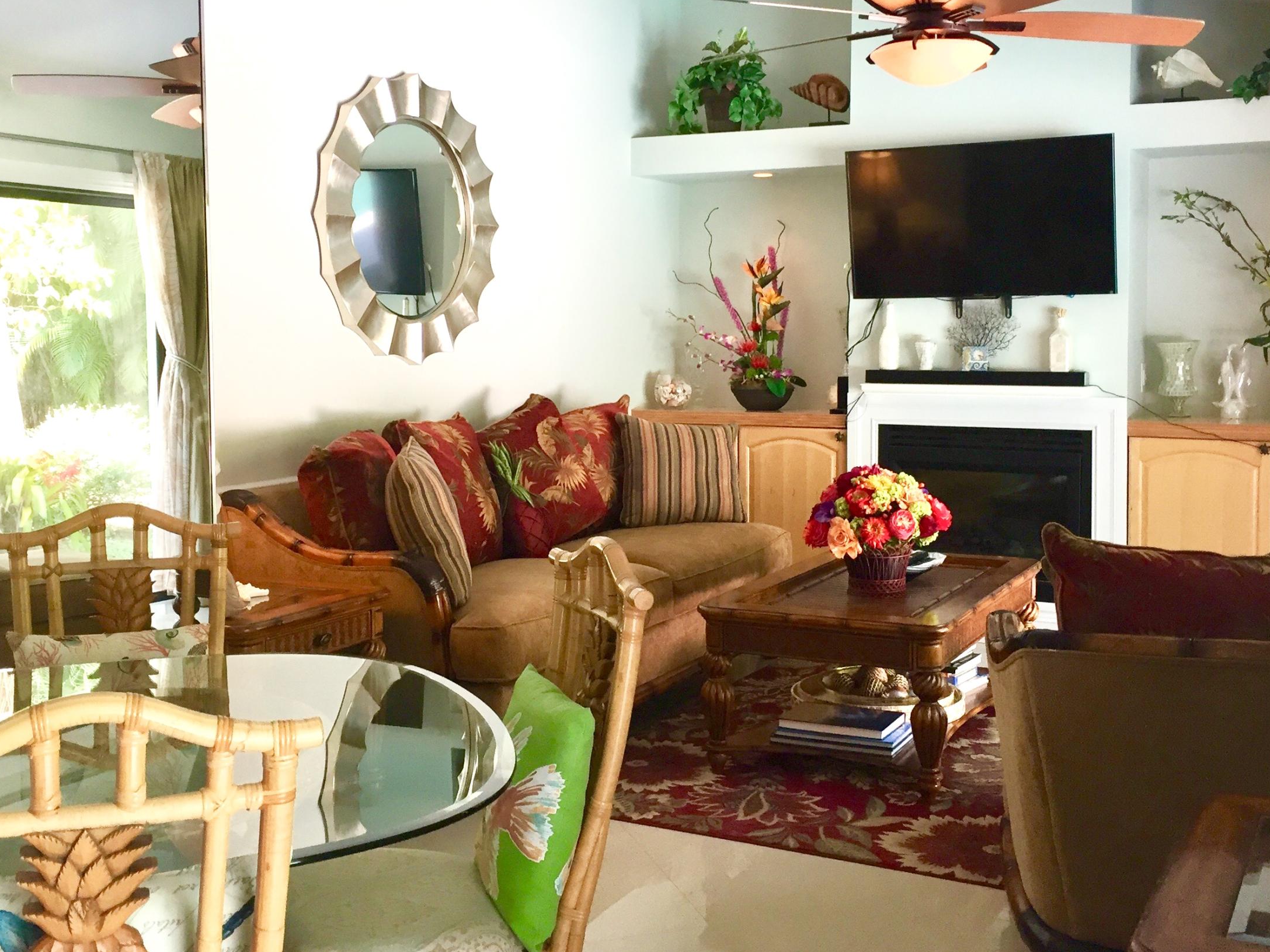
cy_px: 402
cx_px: 657
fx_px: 1467
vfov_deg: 35.9
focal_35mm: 40
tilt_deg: -3.0
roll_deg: -1.1
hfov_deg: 46.8
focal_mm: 4.15
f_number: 2.2
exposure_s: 1/30
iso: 32
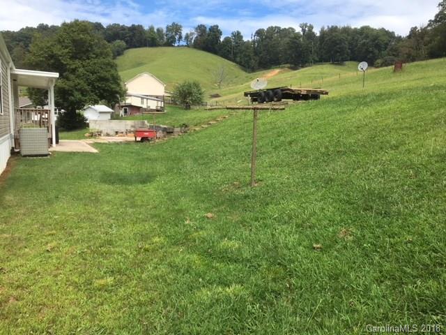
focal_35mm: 29
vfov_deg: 48.2
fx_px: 374
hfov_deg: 61.7
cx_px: 223
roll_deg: -2.0
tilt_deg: -7.1
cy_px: 168
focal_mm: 4.15
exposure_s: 1/1068
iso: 25
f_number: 2.2
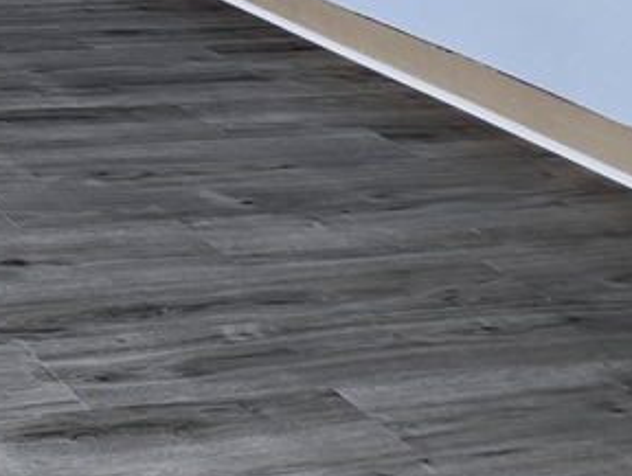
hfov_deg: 19.0
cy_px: -246
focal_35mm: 85
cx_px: -419
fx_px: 1554
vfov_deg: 15.9
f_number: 1.85
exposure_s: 1/23.8
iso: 83
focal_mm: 6.81
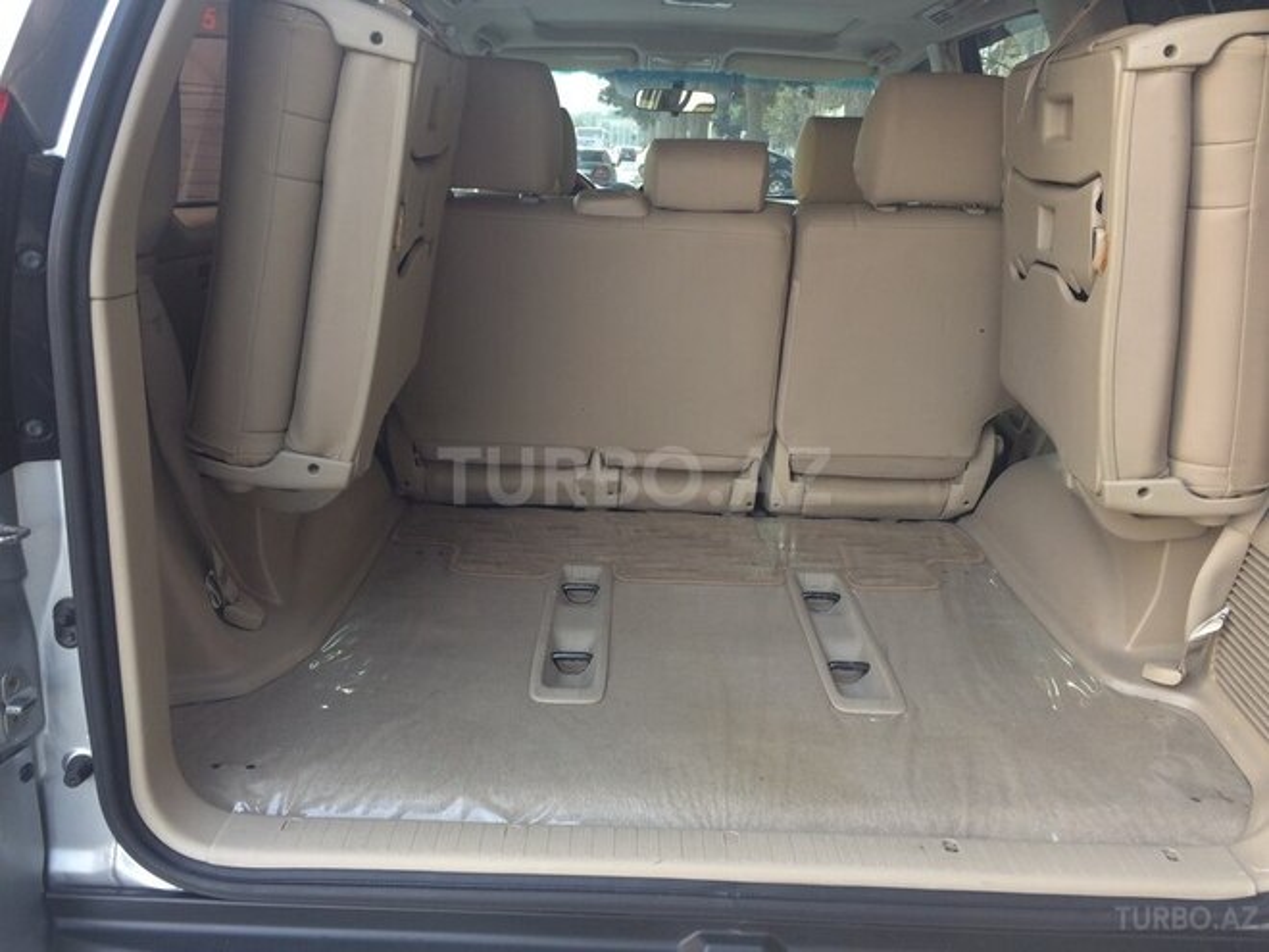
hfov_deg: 61.7
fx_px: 1063
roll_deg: -2.4
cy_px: 476
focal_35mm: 29
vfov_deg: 48.2
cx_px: 634
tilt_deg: -17.3
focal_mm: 4.15
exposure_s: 1/100
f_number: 2.2
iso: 40
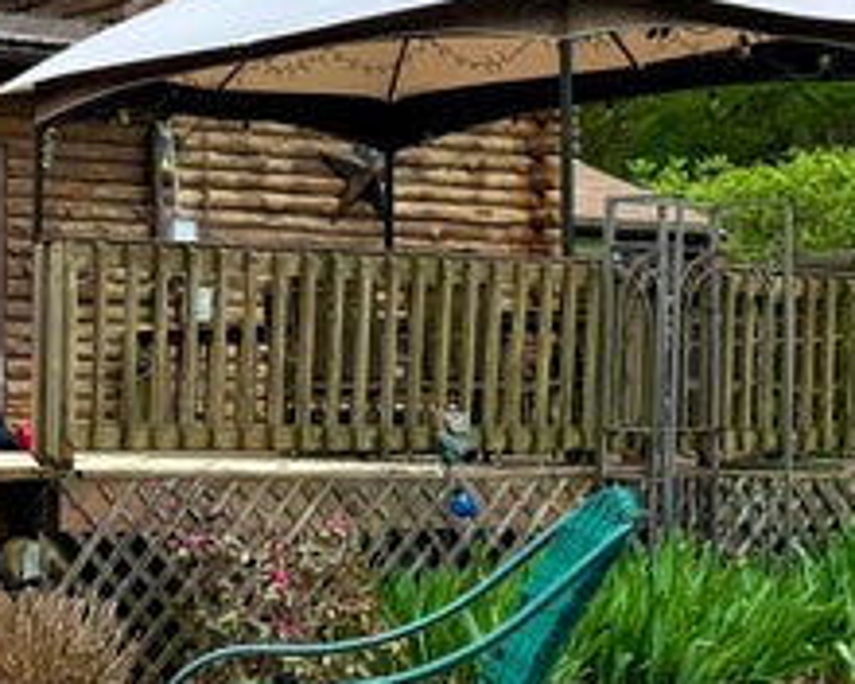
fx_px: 2303
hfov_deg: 18.5
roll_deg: -1.0
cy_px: 323
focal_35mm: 91
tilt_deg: +2.7
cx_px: -449
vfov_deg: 16.9
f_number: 1.78
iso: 80
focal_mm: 6.86
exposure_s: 1/1366
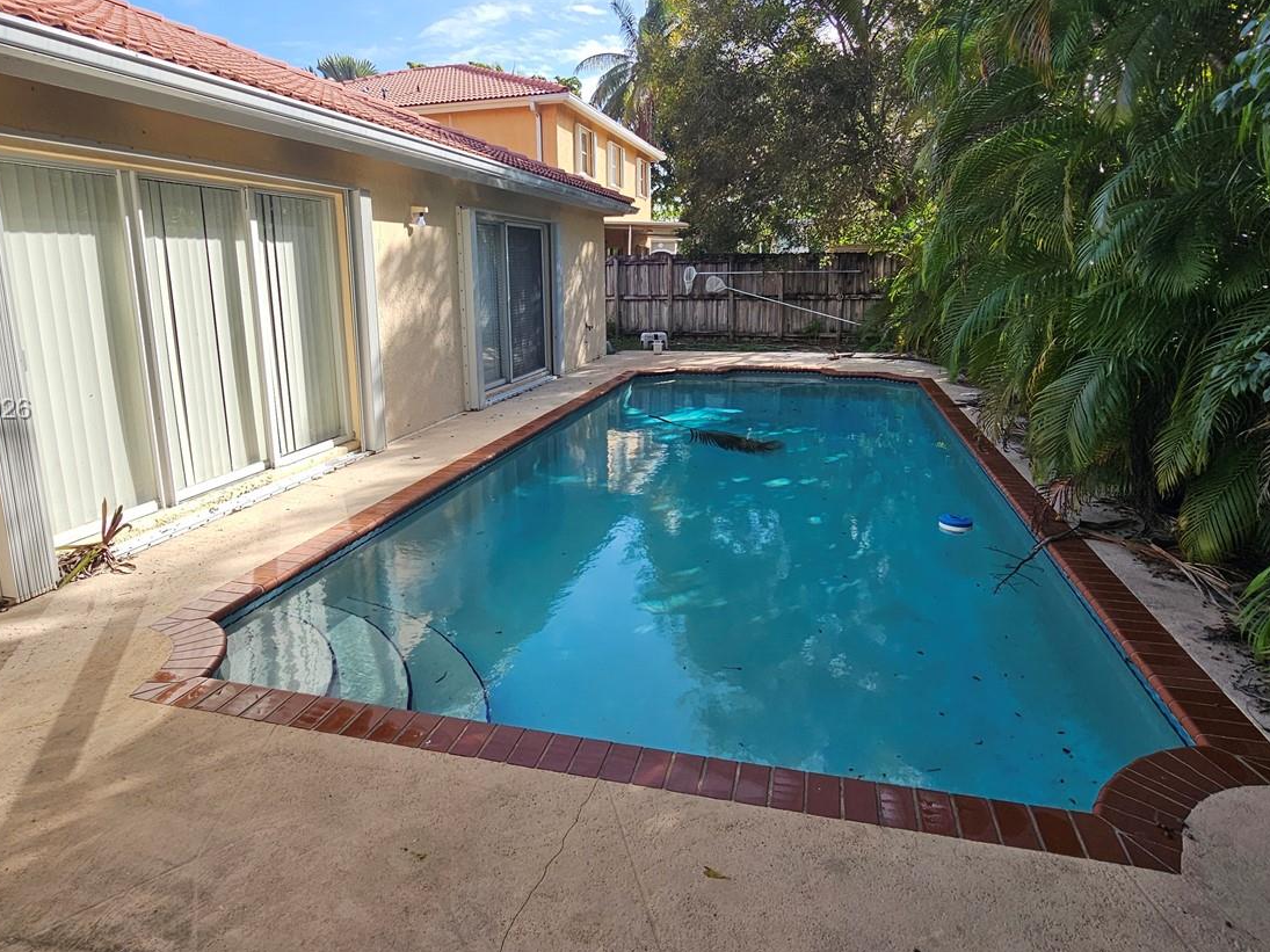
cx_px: 597
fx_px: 697
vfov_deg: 68.4
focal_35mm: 19
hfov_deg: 84.6
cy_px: 410
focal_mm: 2.2
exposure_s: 1/1173
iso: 50
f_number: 2.2
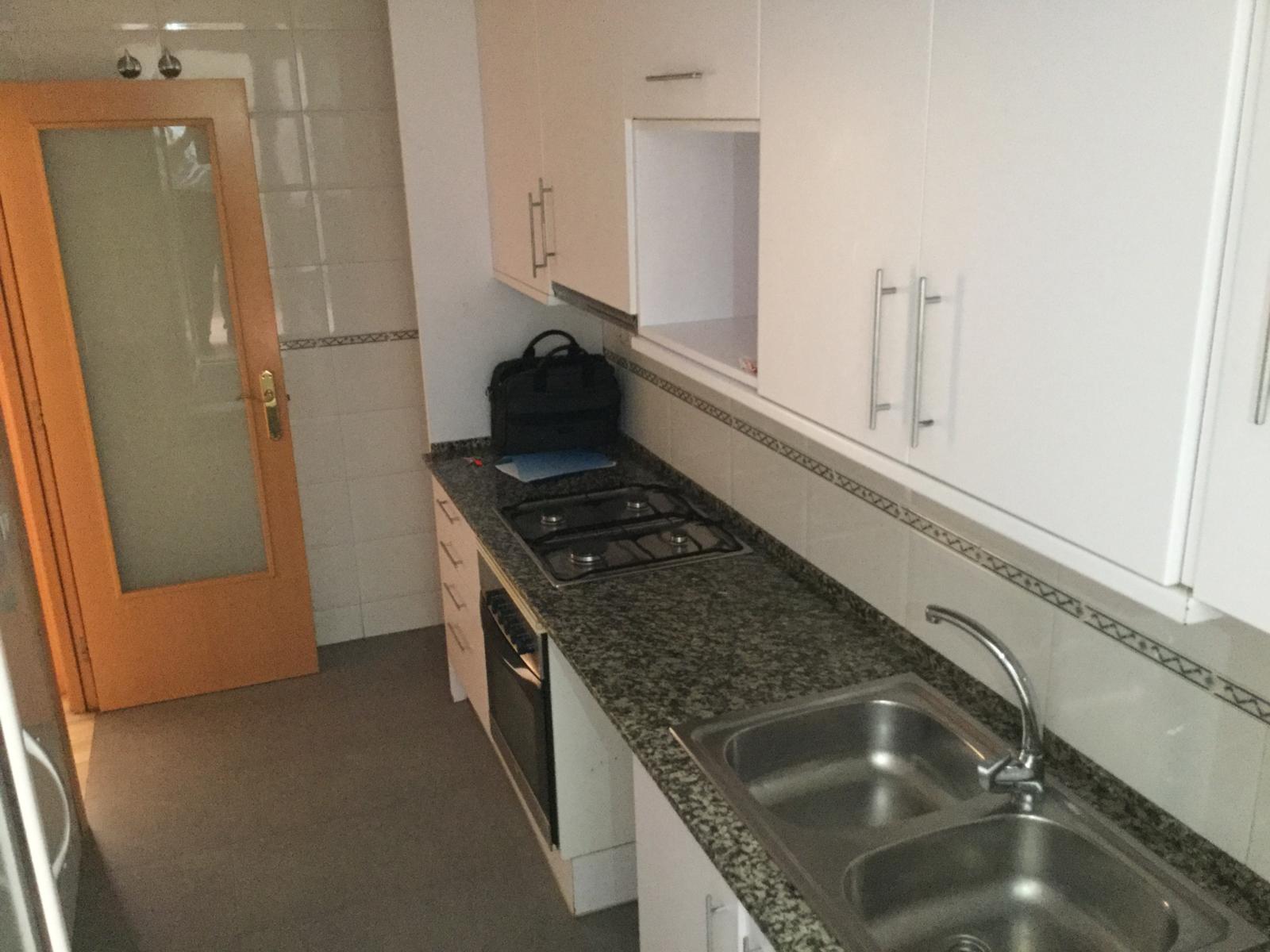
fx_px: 1137
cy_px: 476
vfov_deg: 45.4
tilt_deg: -19.1
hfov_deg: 58.4
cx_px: 635
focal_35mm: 31
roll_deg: +1.5
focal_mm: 3.3
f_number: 2.4
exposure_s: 1/25
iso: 200
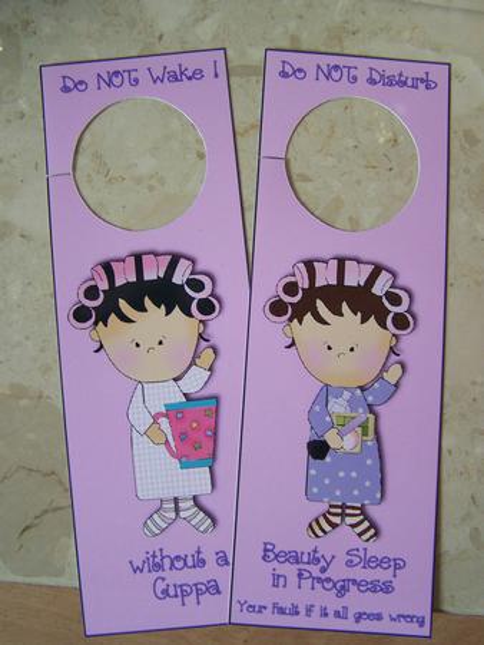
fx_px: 708
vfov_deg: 49.0
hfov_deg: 37.8
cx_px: 242
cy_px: 322
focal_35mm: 38
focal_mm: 6.3
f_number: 2.8
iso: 140
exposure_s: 1/30
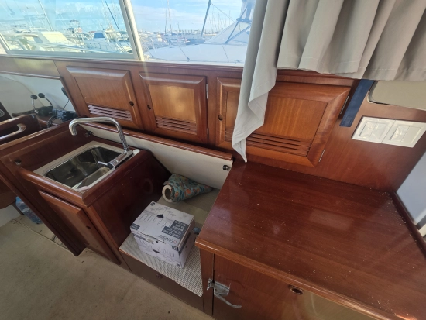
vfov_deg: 90.0
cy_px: 160
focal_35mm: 13
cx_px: 213
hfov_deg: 106.2
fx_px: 160
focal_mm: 2.2
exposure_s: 1/100
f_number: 1.9
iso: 40
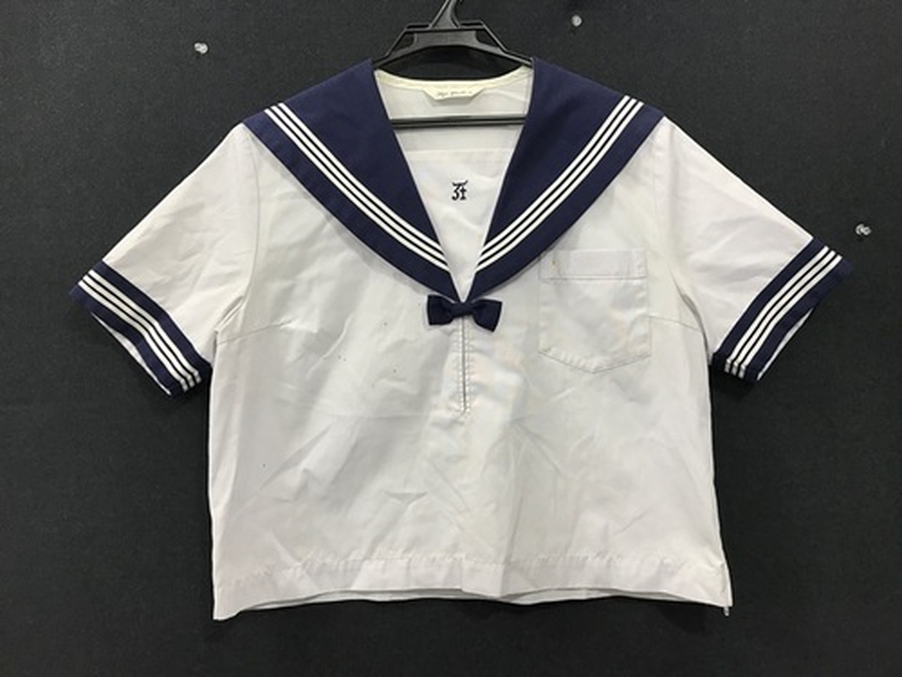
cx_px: 451
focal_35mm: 28
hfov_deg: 63.4
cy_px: 338
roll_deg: +1.7
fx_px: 730
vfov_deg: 49.7
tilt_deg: -0.6
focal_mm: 3.99
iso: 25
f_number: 1.8
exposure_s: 1/33
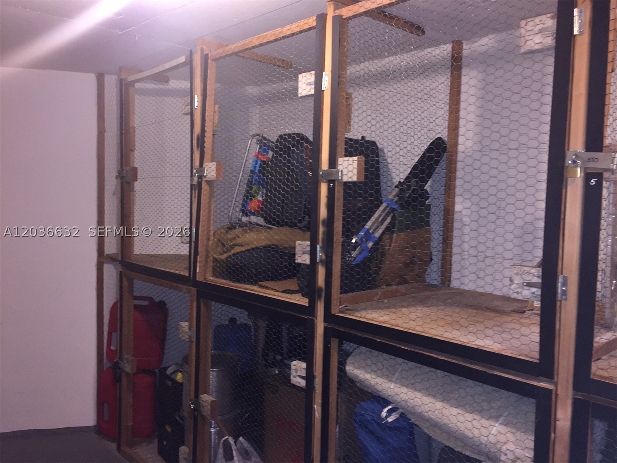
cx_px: 308
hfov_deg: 61.7
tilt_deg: -2.6
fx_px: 517
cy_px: 232
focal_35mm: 29
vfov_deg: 48.2
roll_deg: -1.7
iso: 80
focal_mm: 4.15
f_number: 2.2
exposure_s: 1/17
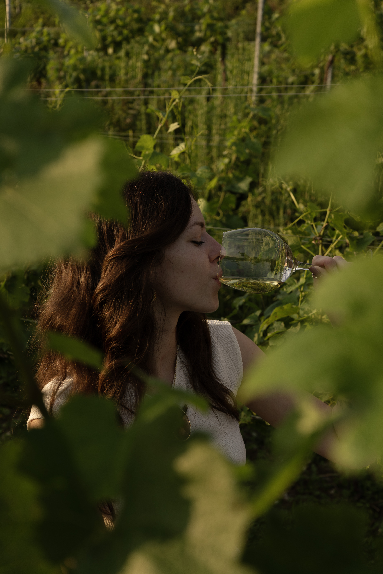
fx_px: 782
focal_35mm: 49
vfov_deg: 40.3
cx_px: 192
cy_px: 287
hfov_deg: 27.5
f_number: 6.3
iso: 100
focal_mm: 49
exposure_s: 1/250
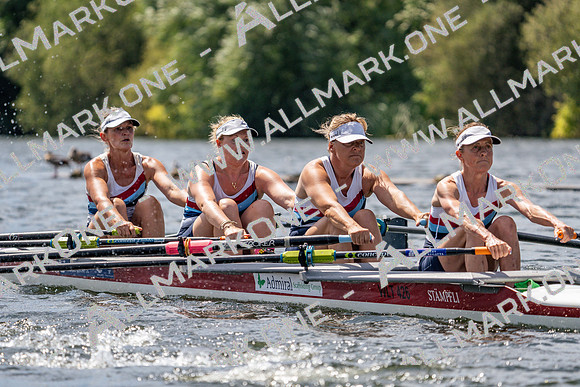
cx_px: 290
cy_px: 194
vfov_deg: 4.7
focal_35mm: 291
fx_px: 4689
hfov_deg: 7.1
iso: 250
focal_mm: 291
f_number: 5.6
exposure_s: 1/2000
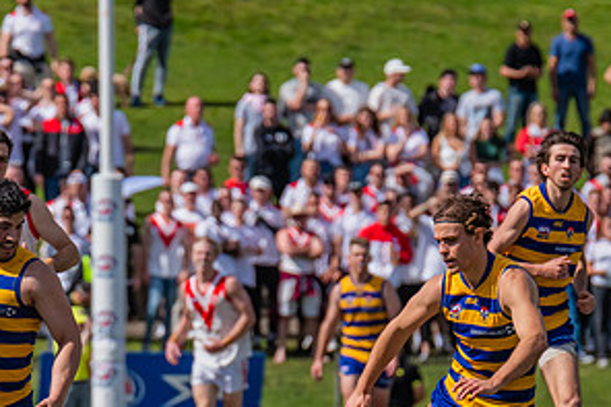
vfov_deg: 1.6
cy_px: 369
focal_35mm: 852
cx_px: 74
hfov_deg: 2.4
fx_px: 14452
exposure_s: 1/1600
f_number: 9
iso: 800
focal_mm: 420
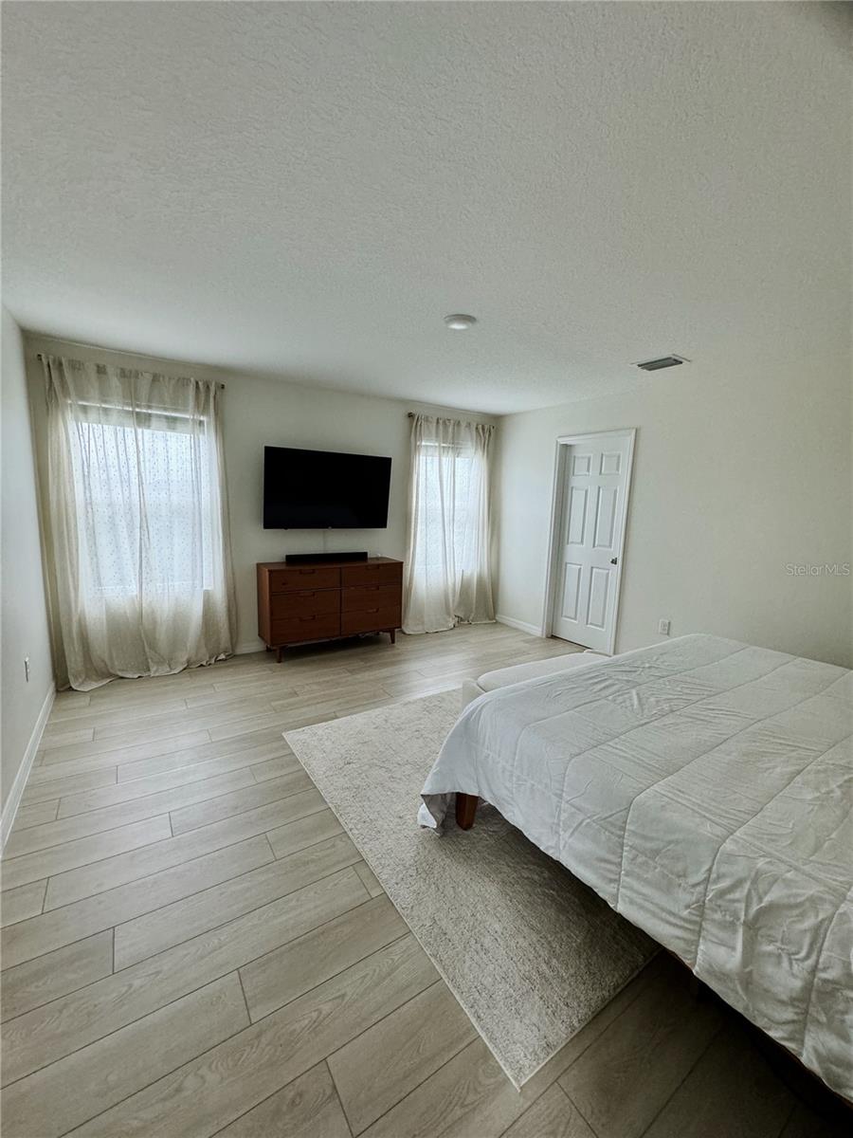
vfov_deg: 102.1
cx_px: 426
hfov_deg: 85.7
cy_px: 569
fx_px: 460
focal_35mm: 14
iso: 250
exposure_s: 1/99
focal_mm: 2.22
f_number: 2.2
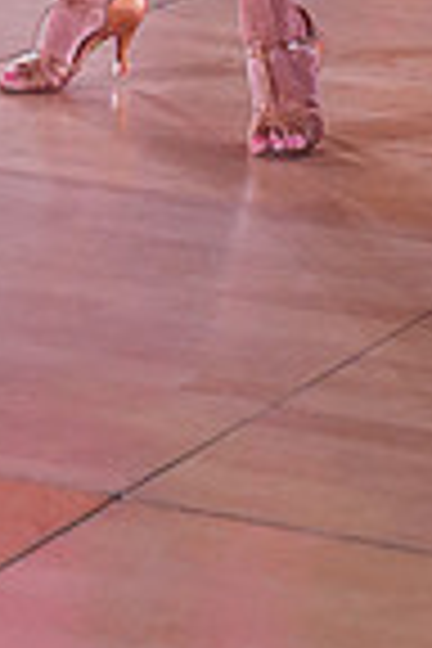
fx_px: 3636
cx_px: 511
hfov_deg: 6.8
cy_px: -580
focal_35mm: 202
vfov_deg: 9.6
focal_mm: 50
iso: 2000
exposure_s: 1/400
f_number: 4
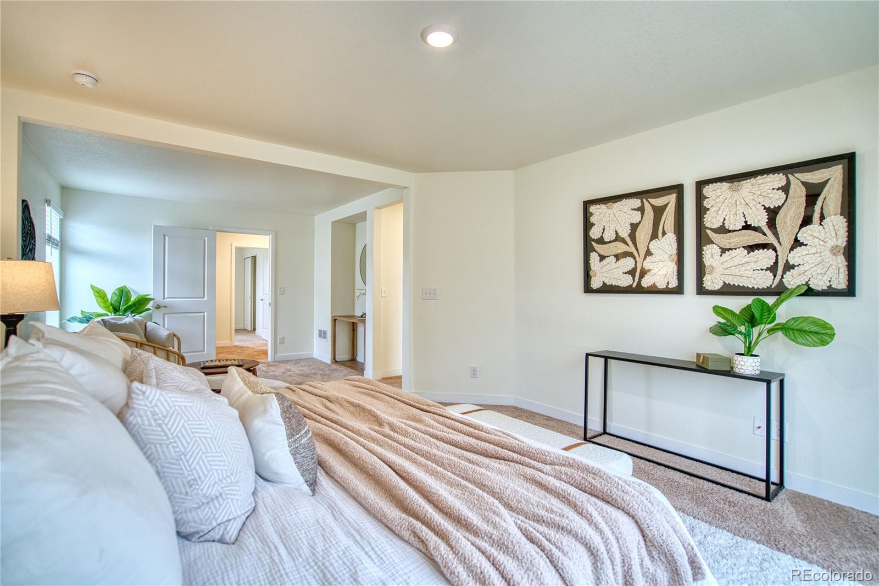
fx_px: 391
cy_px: 293
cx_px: 440
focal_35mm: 16
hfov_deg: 96.7
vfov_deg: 73.7
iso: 500
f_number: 4
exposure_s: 1/80
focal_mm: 16
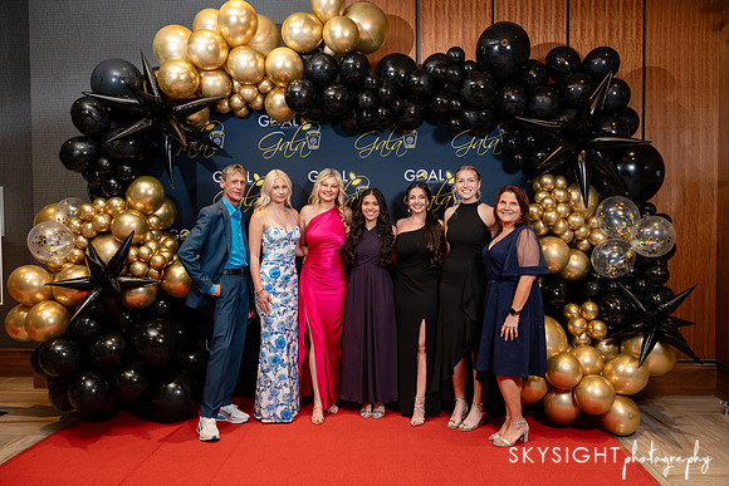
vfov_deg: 45.9
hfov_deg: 64.8
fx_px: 575
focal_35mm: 28
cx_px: 364
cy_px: 243
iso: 2000
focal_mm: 28
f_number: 4.5
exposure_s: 1/200
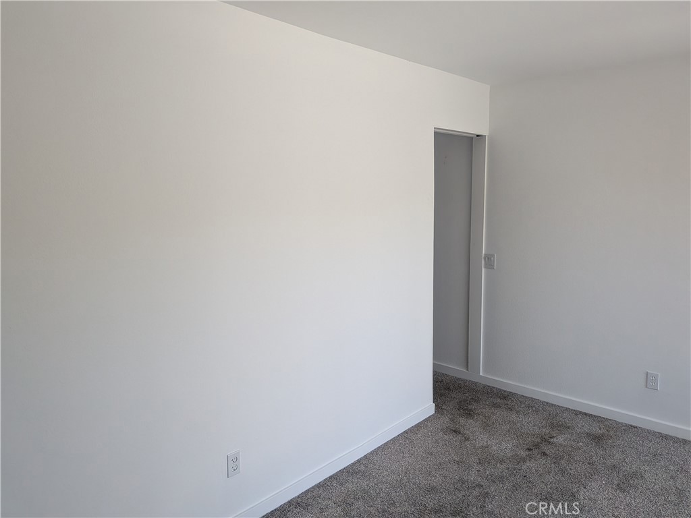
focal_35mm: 24
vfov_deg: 56.8
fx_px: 479
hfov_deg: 71.6
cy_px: 259
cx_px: 346
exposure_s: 1/285
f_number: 1.7
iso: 162
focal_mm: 4.53
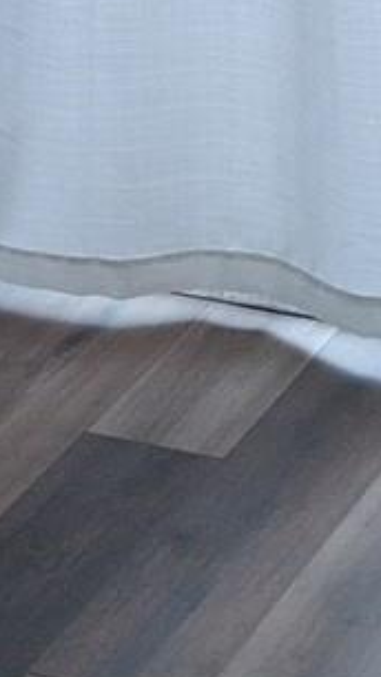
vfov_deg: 10.5
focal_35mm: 197
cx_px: -290
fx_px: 3540
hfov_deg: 6.0
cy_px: -389
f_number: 1.8
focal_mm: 4
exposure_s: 1/100
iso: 125
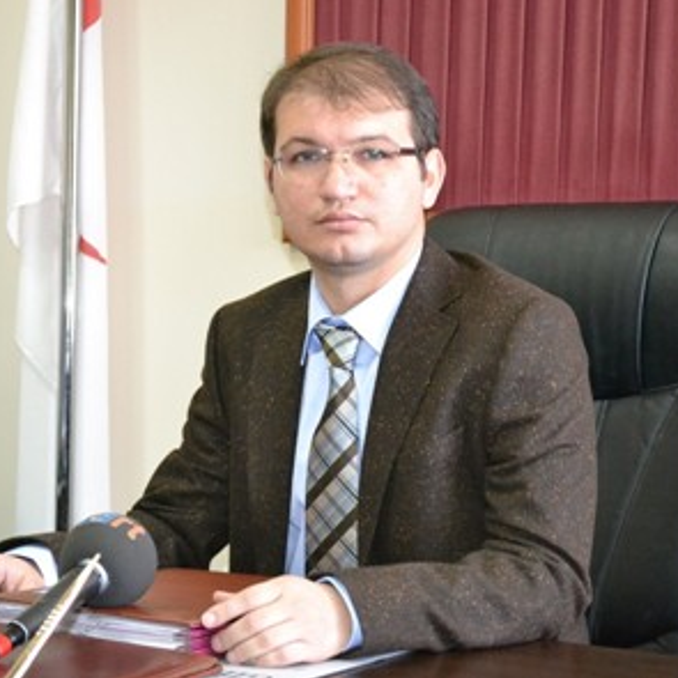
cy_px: 339
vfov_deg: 18.7
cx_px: 375
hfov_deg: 18.7
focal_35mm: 93
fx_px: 2061
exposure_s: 1/60
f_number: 5.6
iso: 3200
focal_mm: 48
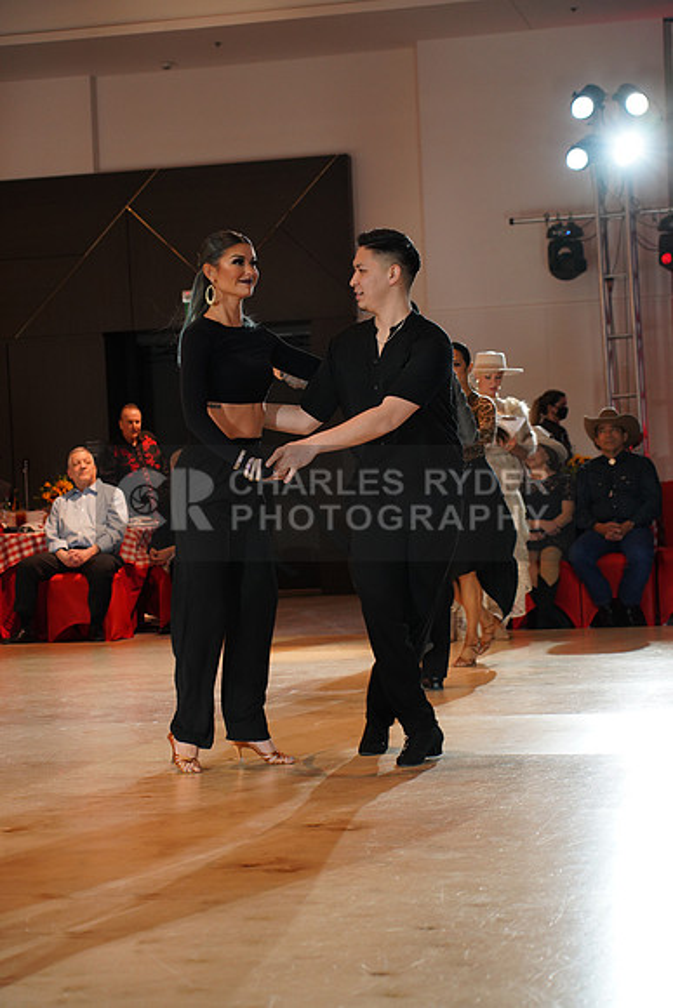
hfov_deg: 13.0
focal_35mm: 105
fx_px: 2942
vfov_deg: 19.5
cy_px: 504
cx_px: 336
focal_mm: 105
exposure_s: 1/200
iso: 1250
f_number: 5
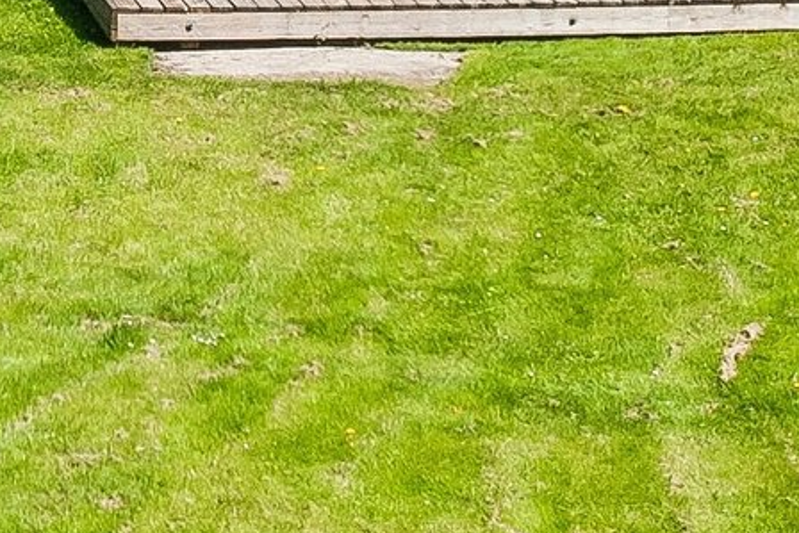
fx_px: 5350
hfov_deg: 8.5
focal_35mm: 241
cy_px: -157
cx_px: -20
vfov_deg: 5.7
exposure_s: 1/400
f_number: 10
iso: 200
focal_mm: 24
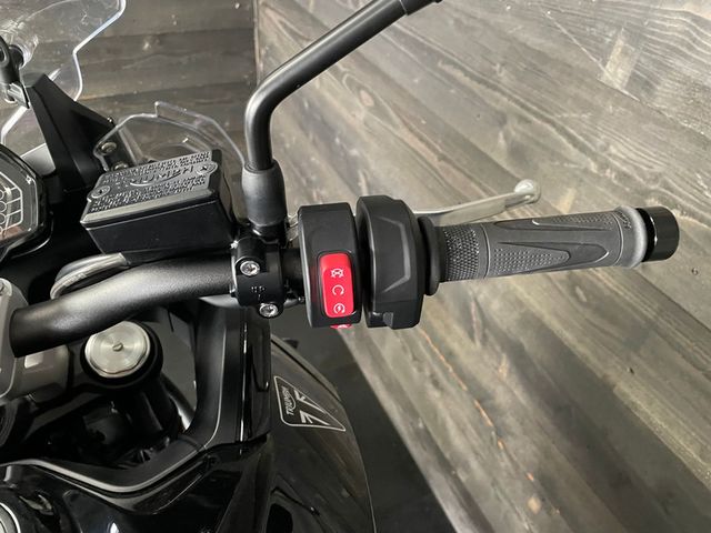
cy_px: 266
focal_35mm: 26
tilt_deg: -40.1
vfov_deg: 53.1
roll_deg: -5.6
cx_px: 356
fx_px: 534
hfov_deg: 67.3
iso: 640
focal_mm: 4.2
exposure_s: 1/33
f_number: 1.6
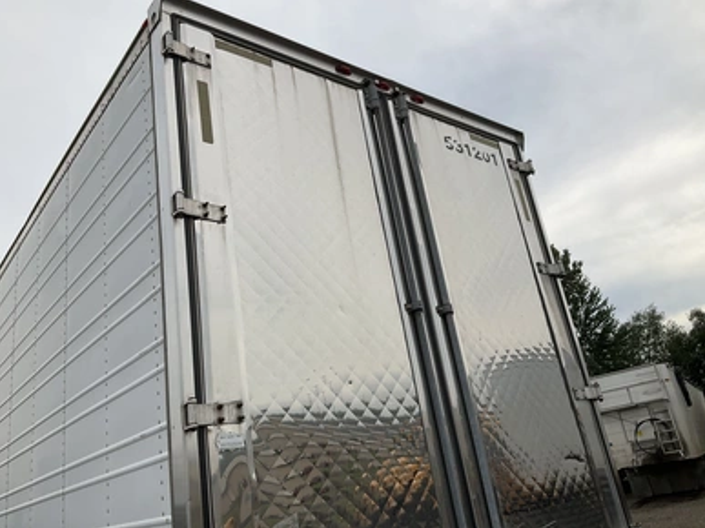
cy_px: 257
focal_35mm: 30
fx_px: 611
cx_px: 357
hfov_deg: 60.0
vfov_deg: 46.8
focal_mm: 3
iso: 25
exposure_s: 1/2801
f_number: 1.8
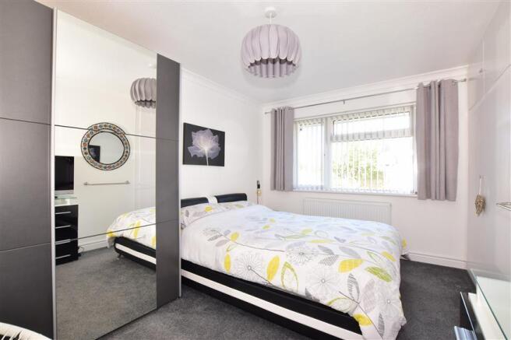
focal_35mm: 15
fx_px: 213
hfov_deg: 100.4
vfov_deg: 77.3
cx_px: 256
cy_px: 170
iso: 400
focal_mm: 10
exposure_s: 1/13
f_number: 11
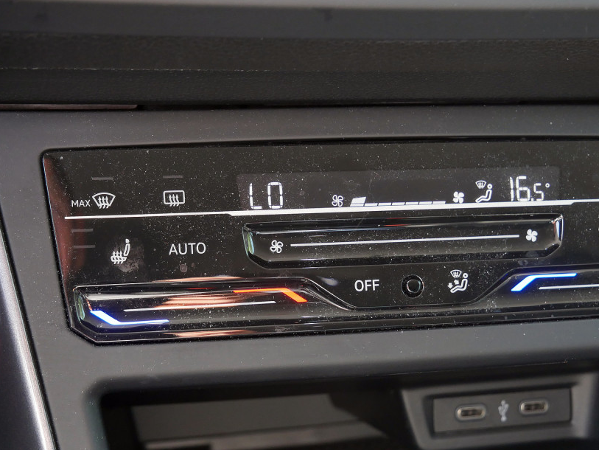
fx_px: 1090
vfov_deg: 23.3
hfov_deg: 30.6
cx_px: 368
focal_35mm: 63
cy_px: 235
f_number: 4.5
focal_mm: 25
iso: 800
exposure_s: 1/60
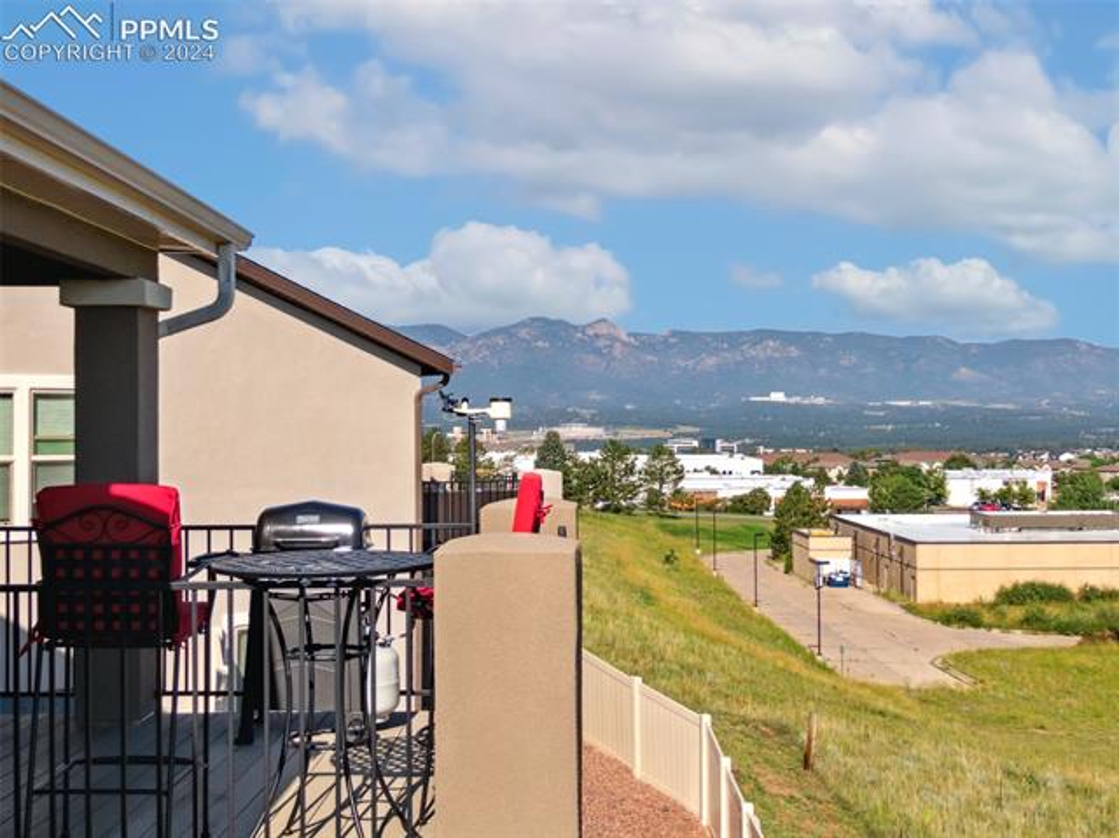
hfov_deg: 43.0
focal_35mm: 44
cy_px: 419
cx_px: 560
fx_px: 1421
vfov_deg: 32.8
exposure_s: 1/40
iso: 100
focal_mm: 7.7
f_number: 3.6
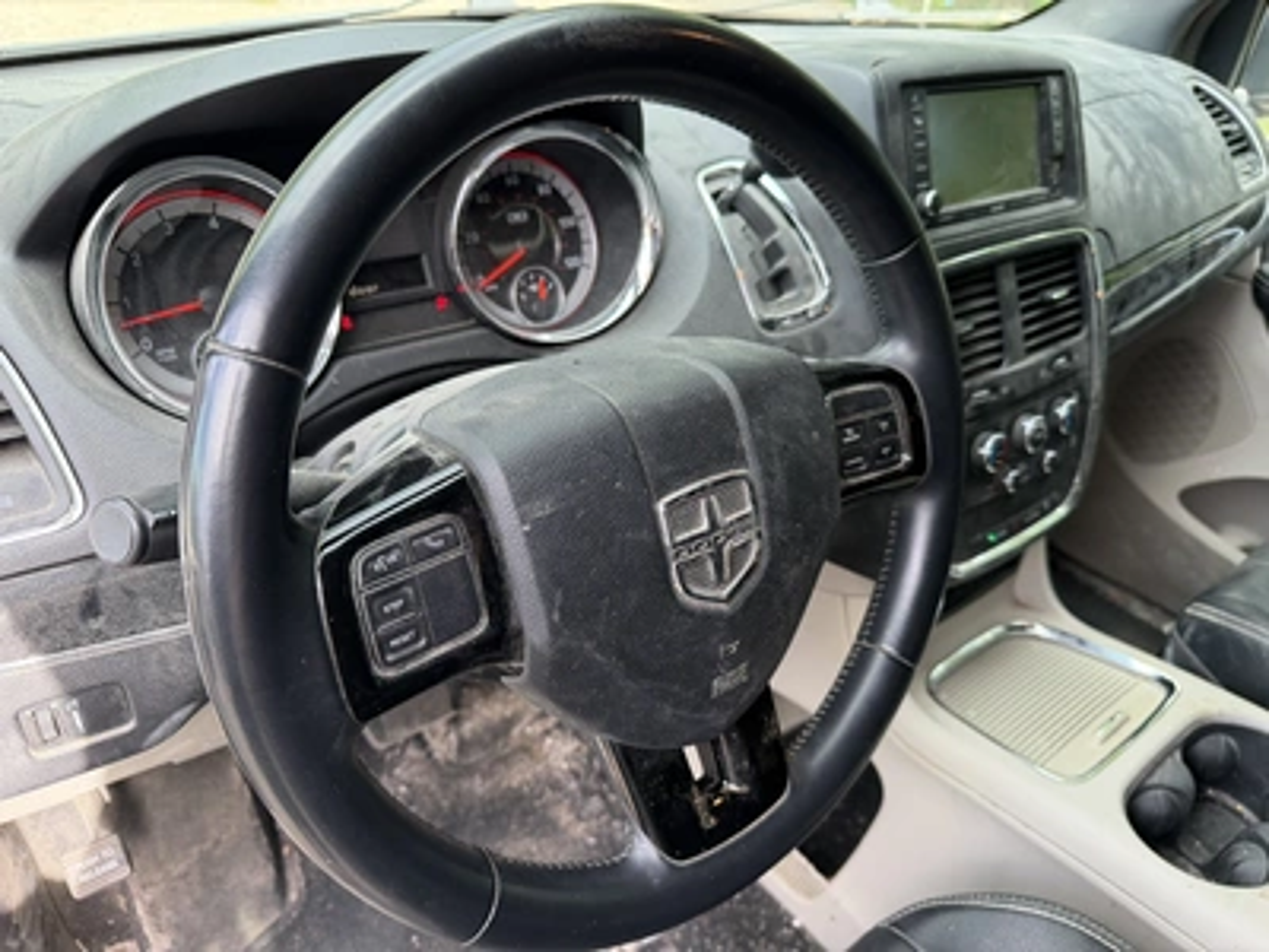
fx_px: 880
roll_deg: -8.8
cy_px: 476
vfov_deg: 56.8
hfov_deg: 71.6
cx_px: 634
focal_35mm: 24
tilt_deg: -35.0
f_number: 1.78
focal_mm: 6.76
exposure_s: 1/226
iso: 160
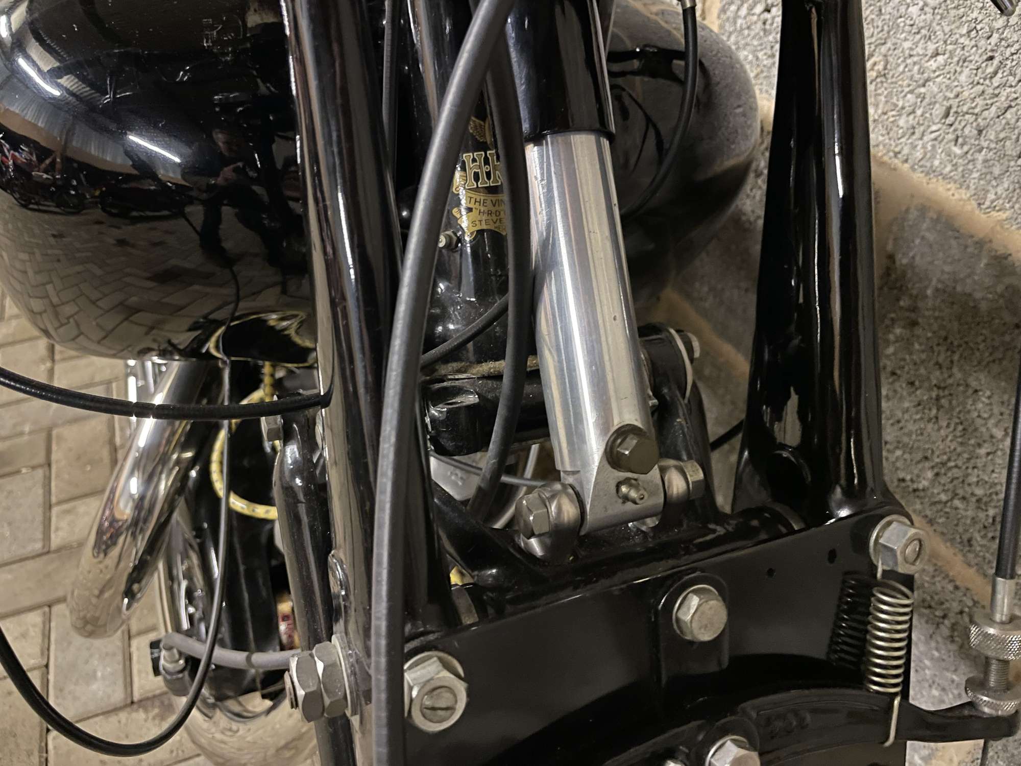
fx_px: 767
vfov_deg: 53.1
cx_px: 510
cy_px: 383
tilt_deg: -39.0
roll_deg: -0.2
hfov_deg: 67.3
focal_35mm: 26
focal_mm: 4.2
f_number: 1.6
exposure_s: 1/10
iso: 500
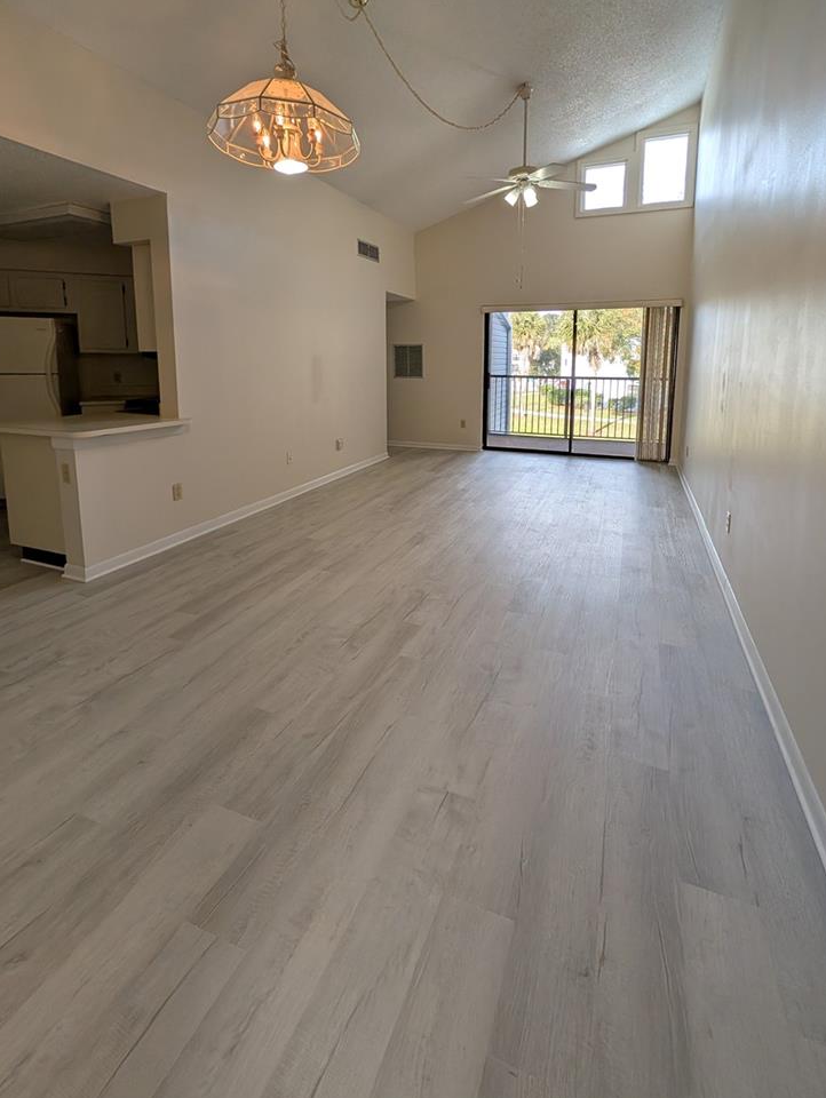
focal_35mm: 15
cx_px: 425
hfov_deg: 81.8
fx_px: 476
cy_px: 428
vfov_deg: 96.5
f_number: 1.7
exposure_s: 1/333
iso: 57
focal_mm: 2.02
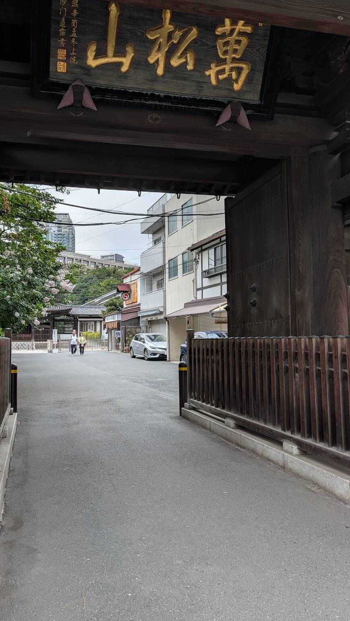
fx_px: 445
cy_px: 304
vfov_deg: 69.9
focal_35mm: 27
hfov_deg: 42.4
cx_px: 120
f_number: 1.68
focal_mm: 6.9
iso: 23
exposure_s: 1/189
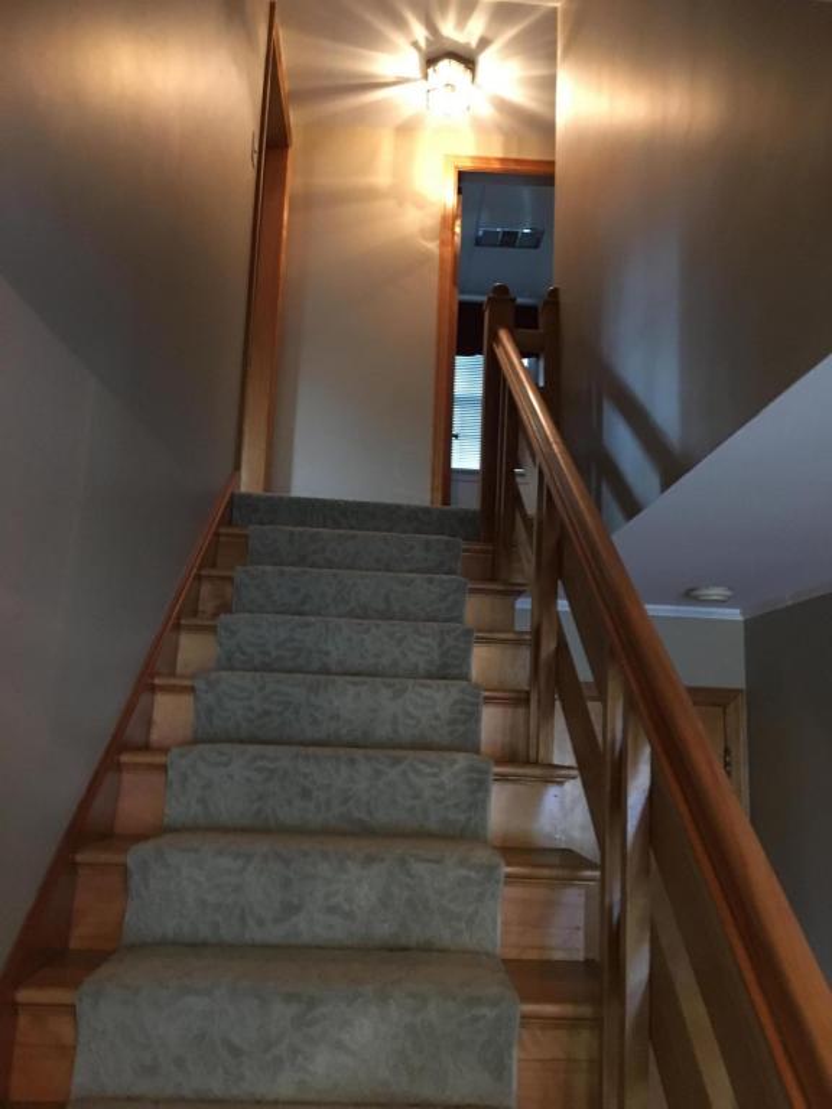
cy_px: 554
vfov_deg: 61.7
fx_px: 929
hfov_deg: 48.2
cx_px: 416
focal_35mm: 29
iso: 250
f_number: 2.2
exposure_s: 1/15
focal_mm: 4.15
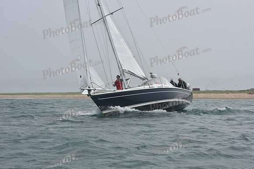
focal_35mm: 70
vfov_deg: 19.5
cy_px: 84
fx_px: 494
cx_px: 127
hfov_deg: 28.8
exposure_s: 1/800
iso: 250
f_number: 11
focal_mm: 70
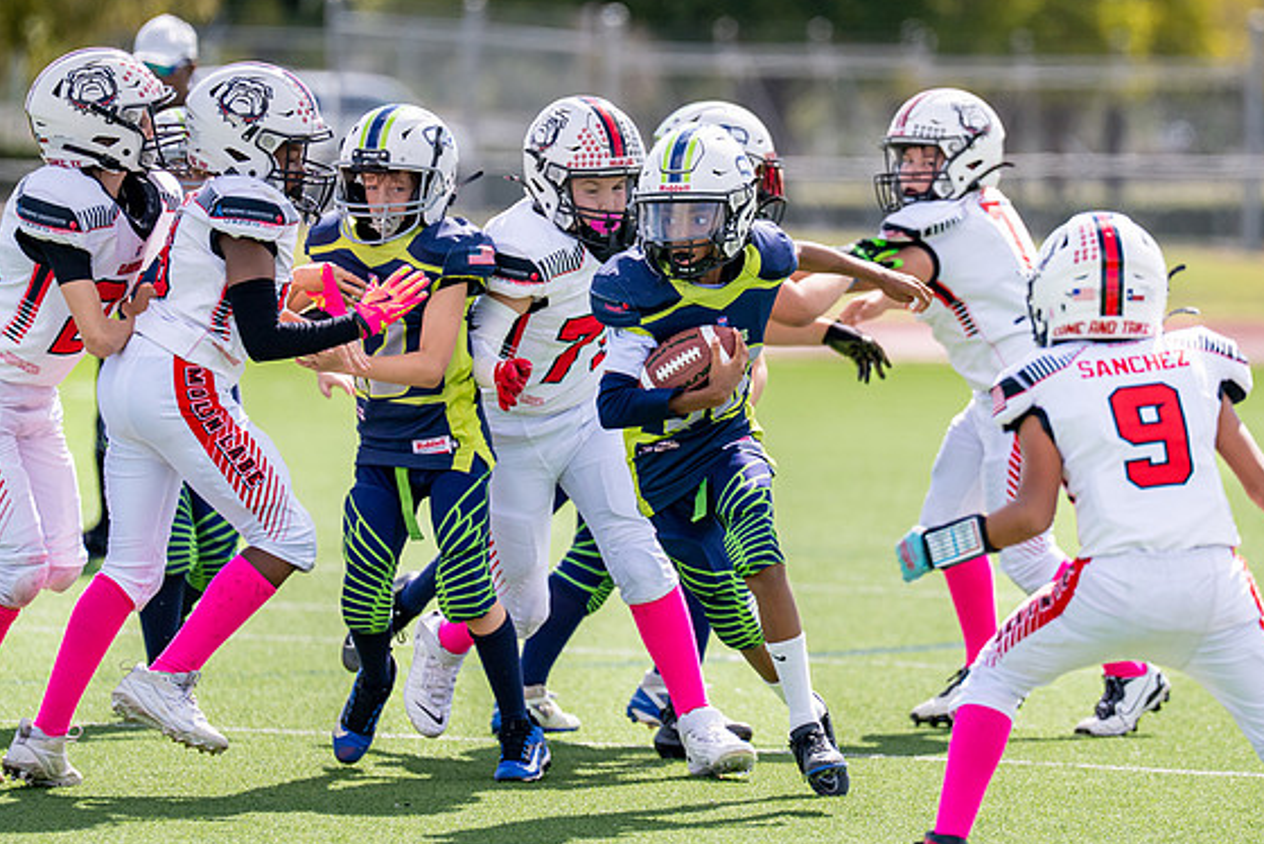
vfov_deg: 3.9
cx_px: 772
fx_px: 12505
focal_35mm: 356
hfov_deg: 5.8
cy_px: 367
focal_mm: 200
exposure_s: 1/4000
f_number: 2.8
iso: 250
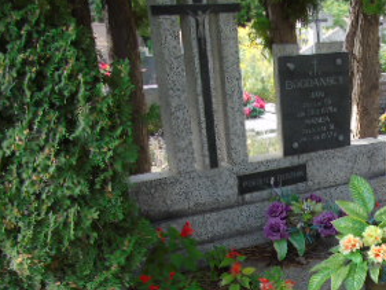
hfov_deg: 31.9
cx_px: 357
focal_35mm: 57
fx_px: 636
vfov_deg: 24.6
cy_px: 282
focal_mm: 4.4
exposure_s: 1/50
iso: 80
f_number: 3.4
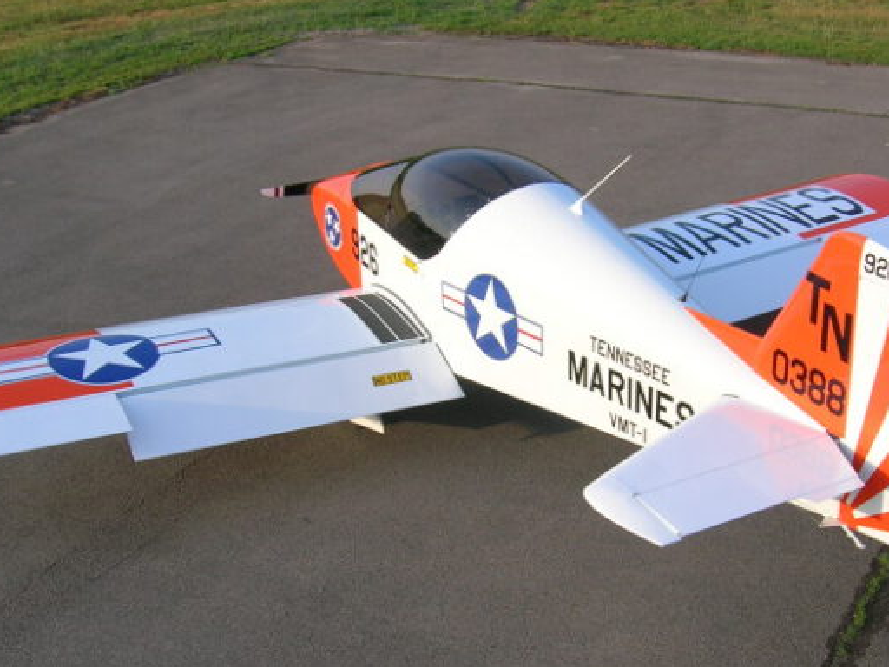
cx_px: 505
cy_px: 367
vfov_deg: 28.5
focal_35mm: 51
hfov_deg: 37.4
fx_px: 1310
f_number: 4.9
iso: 50
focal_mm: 5.7
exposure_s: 1/163
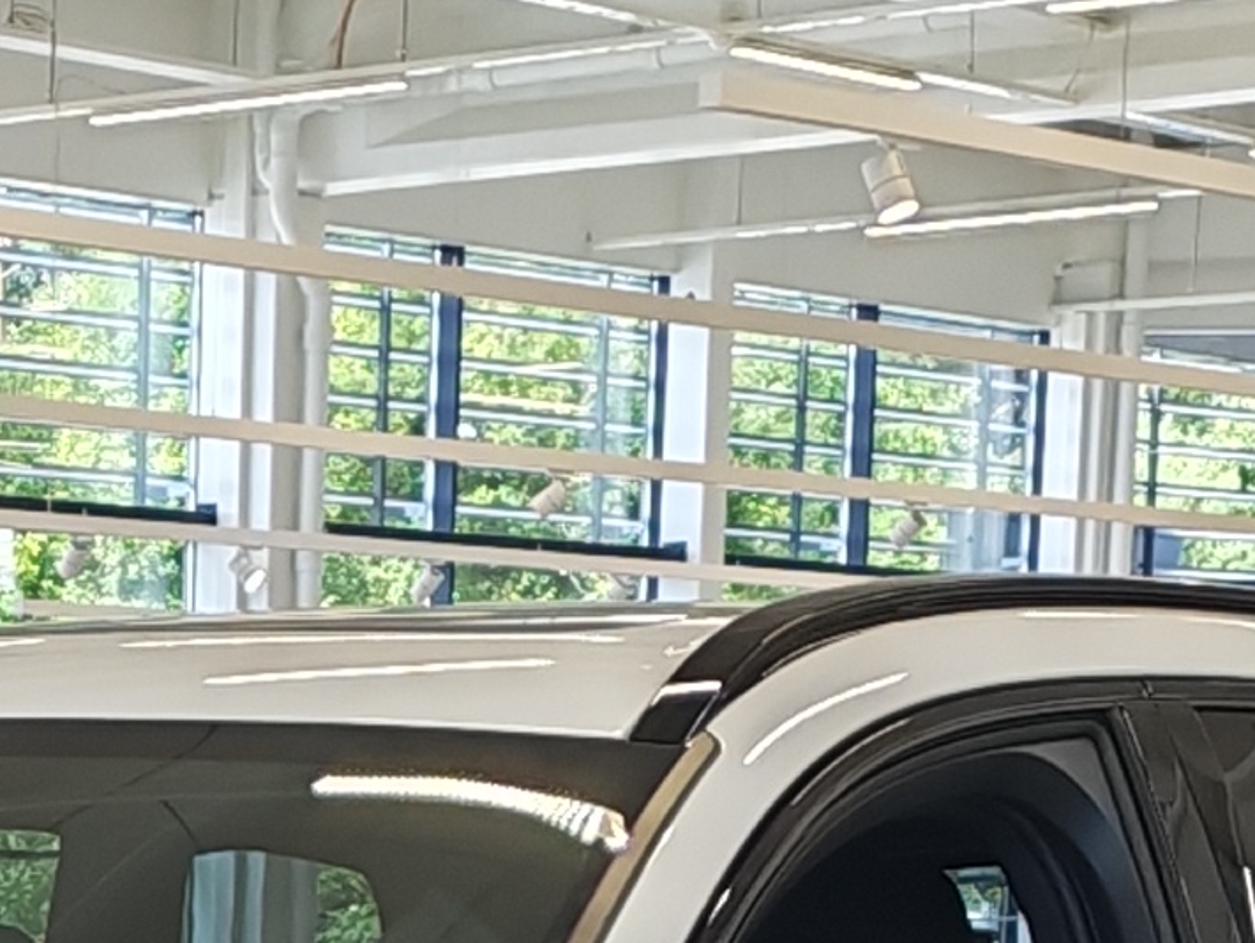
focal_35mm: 190
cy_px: 2476
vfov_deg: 7.2
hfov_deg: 10.1
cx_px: -602
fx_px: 6892
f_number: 1.9
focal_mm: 6.12
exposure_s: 1/100
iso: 160
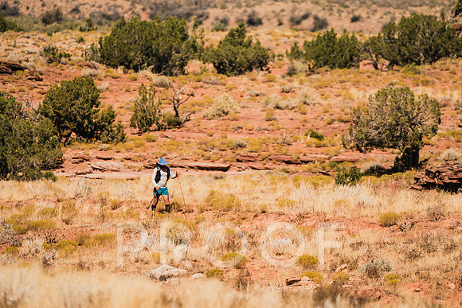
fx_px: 7701
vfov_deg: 2.3
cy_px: 154
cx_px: 231
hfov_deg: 3.4
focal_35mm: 600
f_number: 6.3
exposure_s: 1/1250
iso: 160
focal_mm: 600
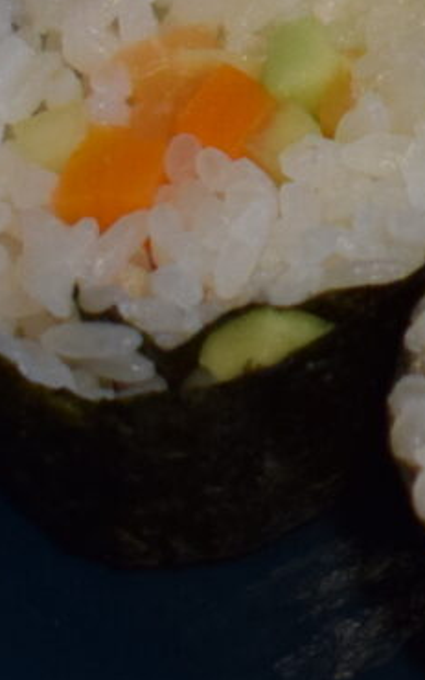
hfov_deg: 3.4
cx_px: 1866
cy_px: -170
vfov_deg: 5.8
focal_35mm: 360
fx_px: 6677
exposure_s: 1/125
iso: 1000
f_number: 4.5
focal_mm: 34
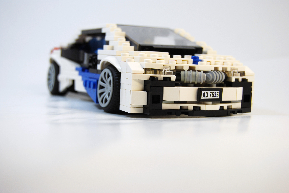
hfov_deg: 33.4
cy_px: 96
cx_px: 144
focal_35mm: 60
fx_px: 482
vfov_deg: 22.7
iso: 140
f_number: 5.6
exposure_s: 1/125
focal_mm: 40
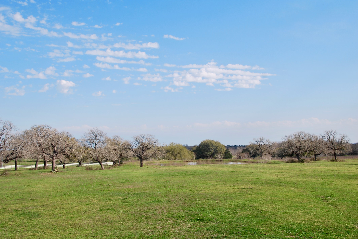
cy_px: 122
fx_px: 443
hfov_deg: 44.0
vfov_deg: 30.2
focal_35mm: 45
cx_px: 179
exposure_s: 1/250
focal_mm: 29
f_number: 8
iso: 100
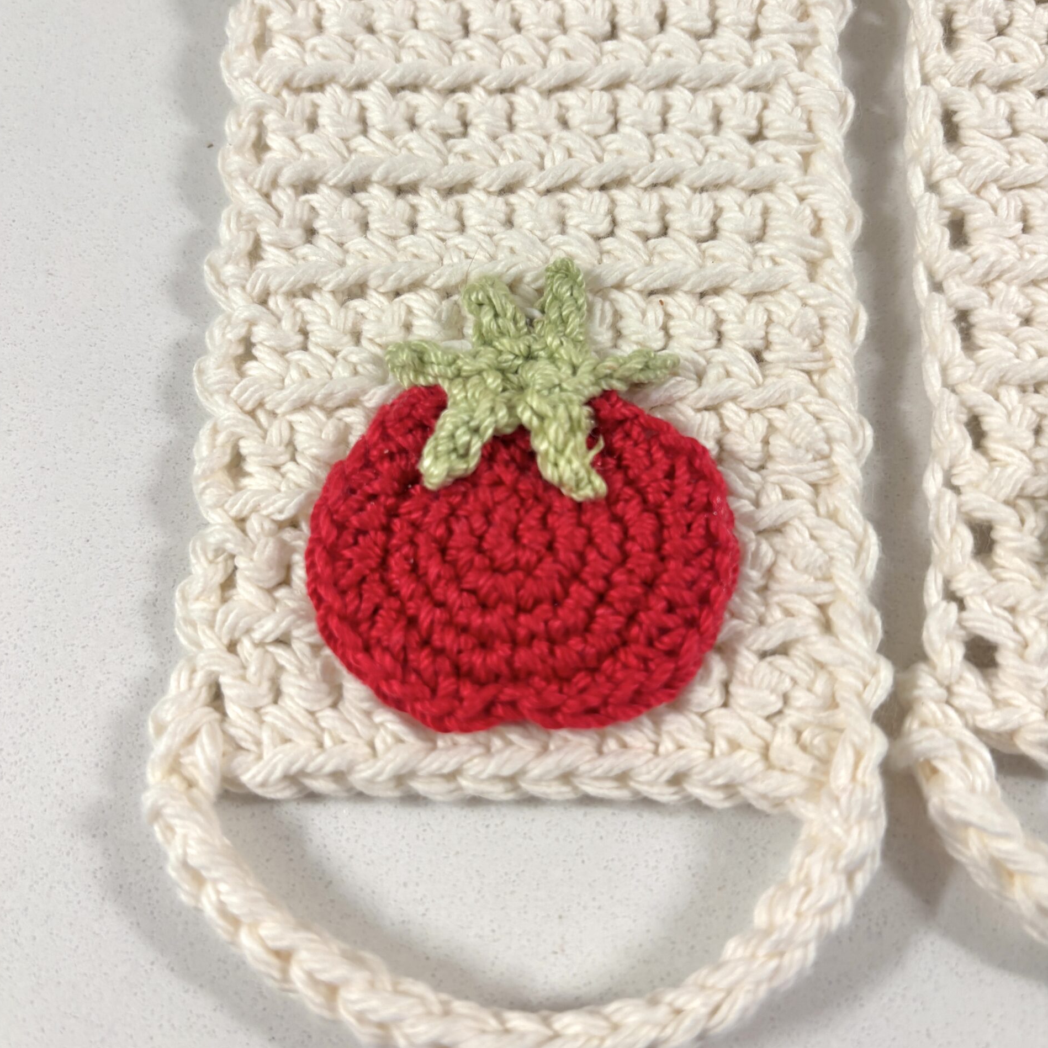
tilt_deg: -73.3
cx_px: 523
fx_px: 1062
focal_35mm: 31
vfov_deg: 52.5
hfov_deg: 52.5
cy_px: 502
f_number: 1.6
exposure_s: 1/120
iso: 100
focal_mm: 5.96
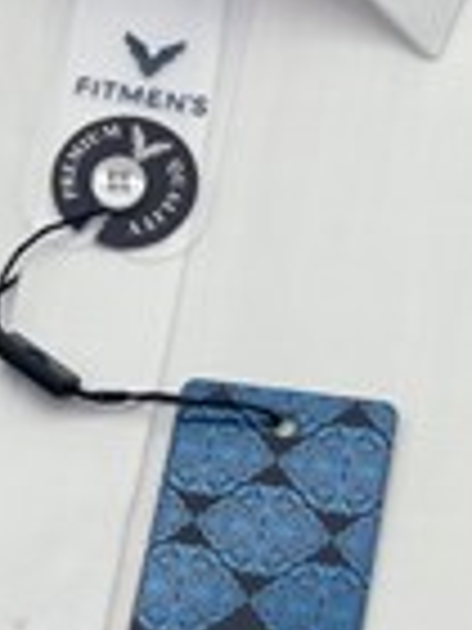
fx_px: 2782
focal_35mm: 153
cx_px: 81
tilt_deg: -40.1
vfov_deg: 12.8
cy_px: 83
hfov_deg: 9.7
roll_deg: +1.9
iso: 32
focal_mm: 6
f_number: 2
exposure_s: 1/322
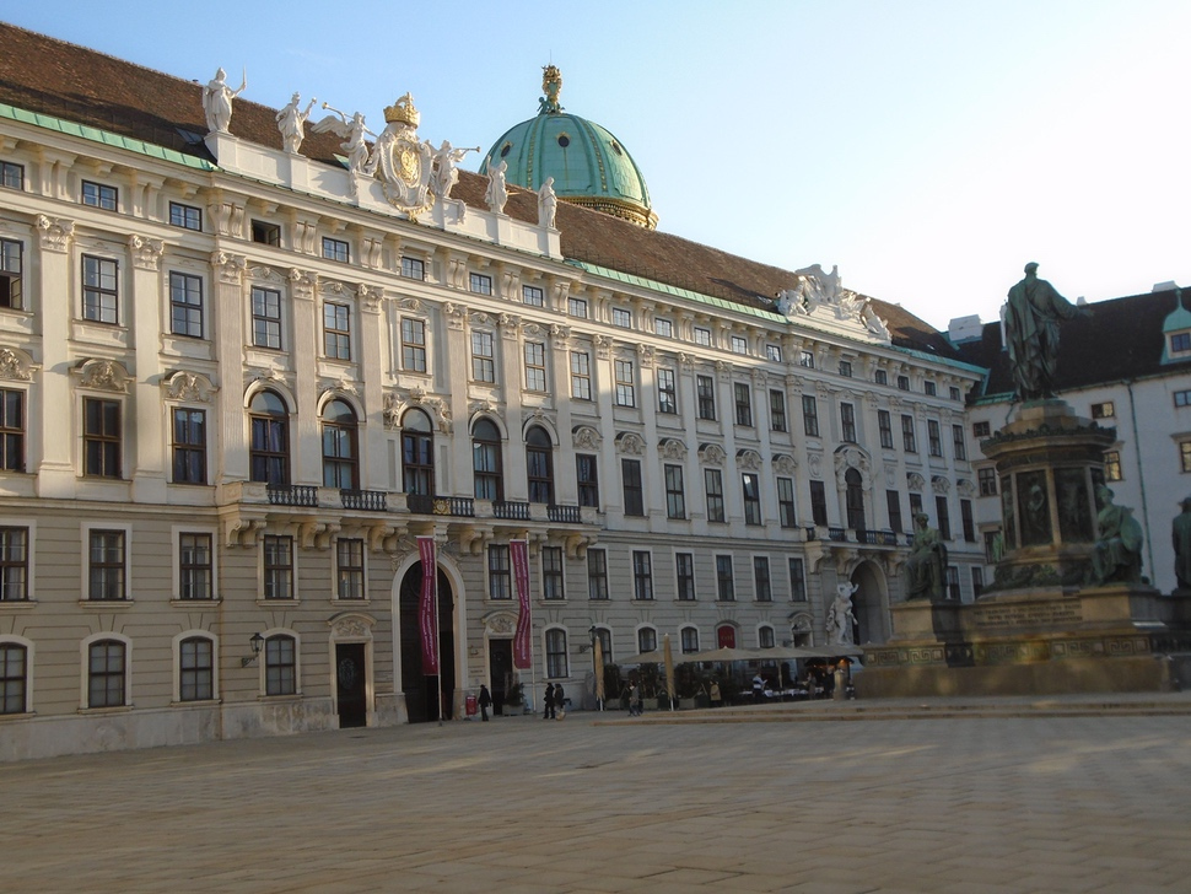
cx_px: 596
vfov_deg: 34.4
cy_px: 447
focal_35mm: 42
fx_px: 1445
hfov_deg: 44.8
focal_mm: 7.4
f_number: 4.1
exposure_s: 1/320
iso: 100
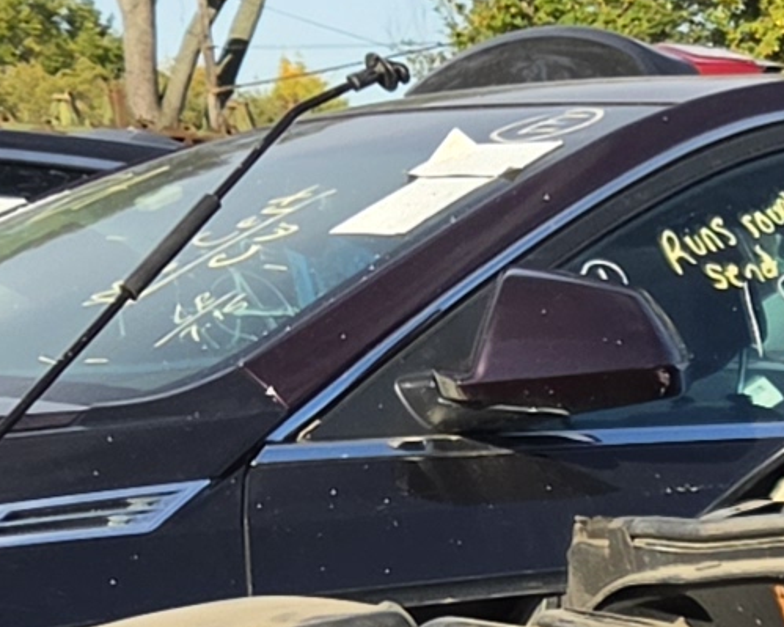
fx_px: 4176
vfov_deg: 8.2
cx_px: 1936
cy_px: 1235
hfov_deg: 9.5
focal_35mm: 180
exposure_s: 1/2882
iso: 80
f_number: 1.8
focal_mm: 5.4
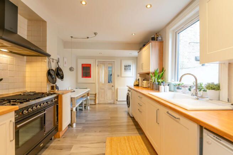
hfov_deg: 96.7
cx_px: 116
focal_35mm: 16
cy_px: 78
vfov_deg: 73.8
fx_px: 104
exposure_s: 1/5
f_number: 8
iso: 320
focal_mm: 16
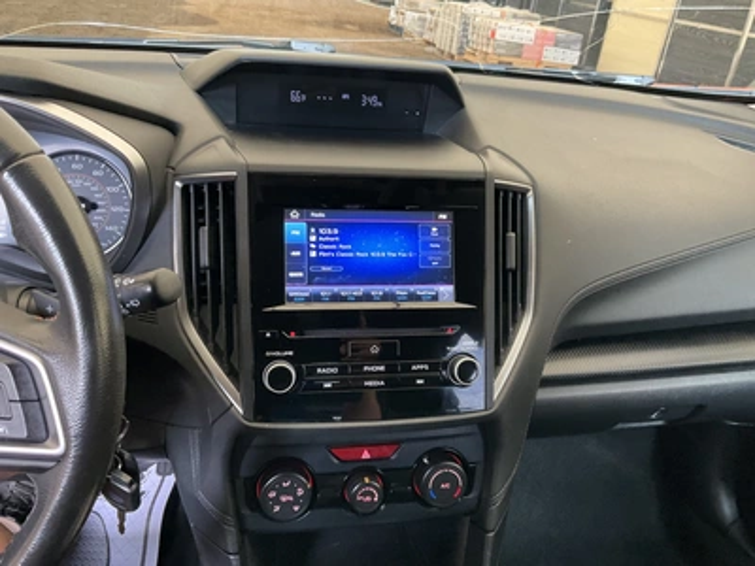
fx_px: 633
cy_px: 283
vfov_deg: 48.2
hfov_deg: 61.7
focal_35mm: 29
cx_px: 378
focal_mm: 3
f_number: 1.8
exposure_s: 1/60
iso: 160
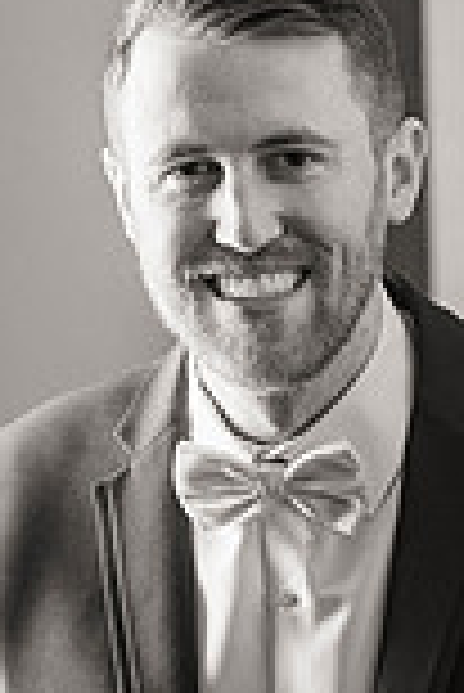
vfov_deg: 7.0
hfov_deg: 4.7
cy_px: 513
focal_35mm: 292
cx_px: 167
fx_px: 5632
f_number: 3.5
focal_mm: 100
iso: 2500
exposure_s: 1/200
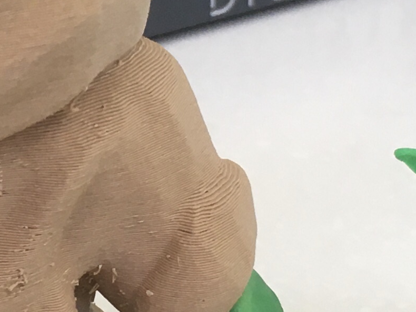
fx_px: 1779
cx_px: -3
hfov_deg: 13.2
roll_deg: +0.5
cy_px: 32
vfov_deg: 10.0
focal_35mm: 148
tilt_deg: -13.0
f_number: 2.2
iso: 50
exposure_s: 1/30
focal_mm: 4.15
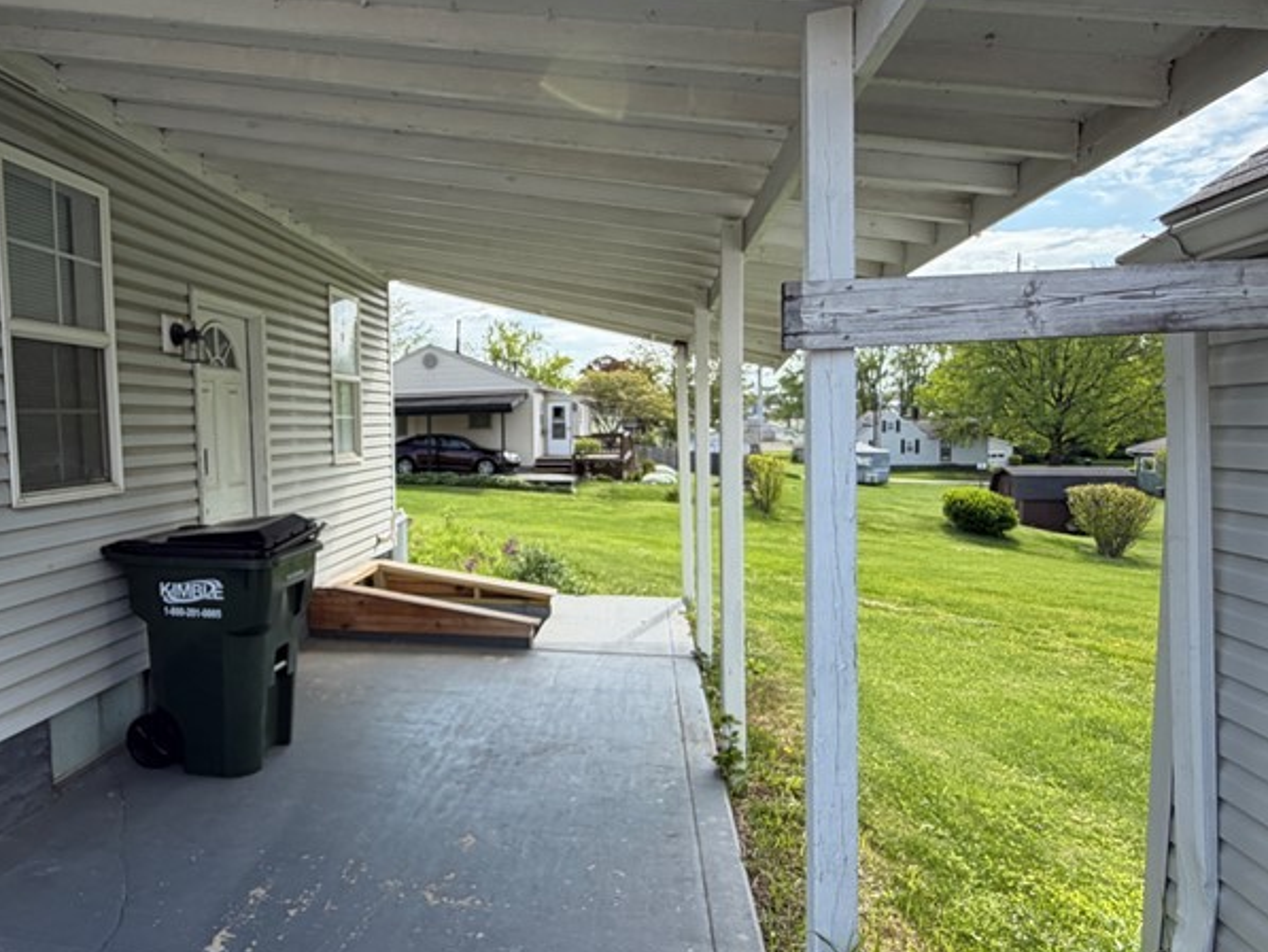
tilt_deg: -3.6
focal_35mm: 24
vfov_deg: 56.8
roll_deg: +1.8
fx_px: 879
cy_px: 484
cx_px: 425
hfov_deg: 69.6
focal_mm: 2.22
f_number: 2.2
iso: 40
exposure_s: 1/540
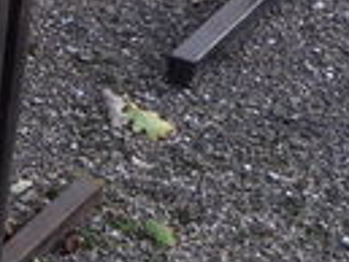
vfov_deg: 6.3
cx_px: -795
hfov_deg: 7.3
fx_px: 2341
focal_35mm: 232
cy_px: -122
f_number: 3.5
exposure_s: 1/100
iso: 100
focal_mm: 5.2
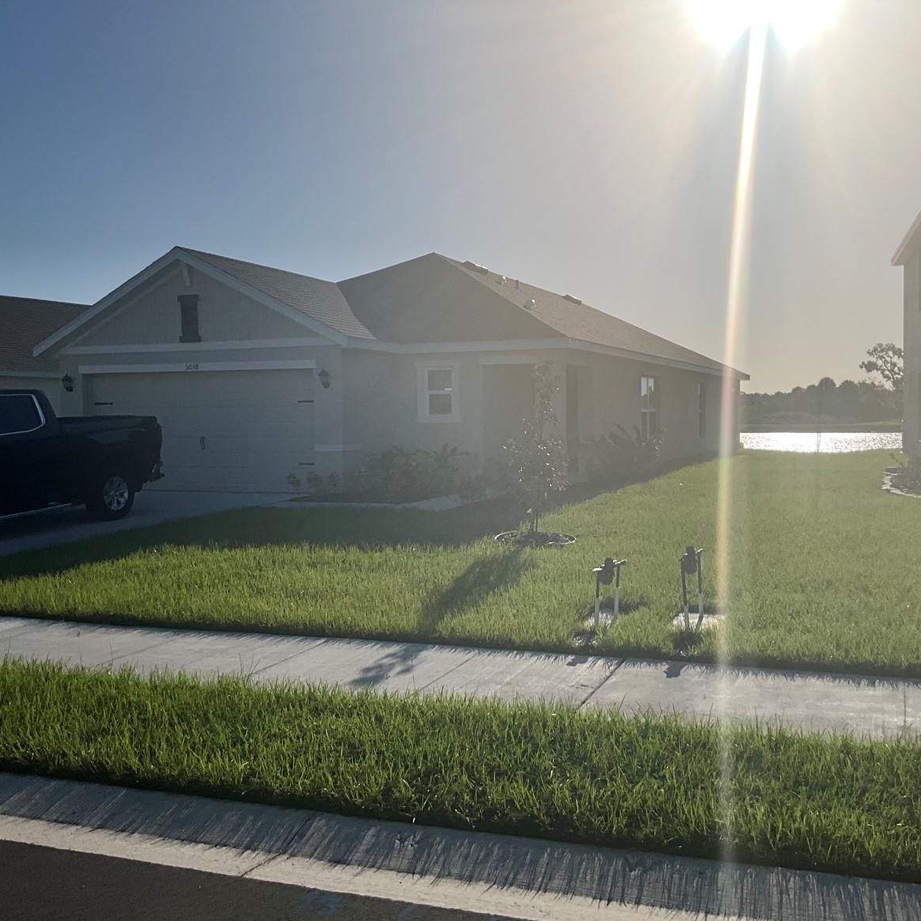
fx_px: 1054
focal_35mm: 35
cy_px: 450
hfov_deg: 47.1
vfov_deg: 47.2
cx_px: 518
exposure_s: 1/8621
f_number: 1.8
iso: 25
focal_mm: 3
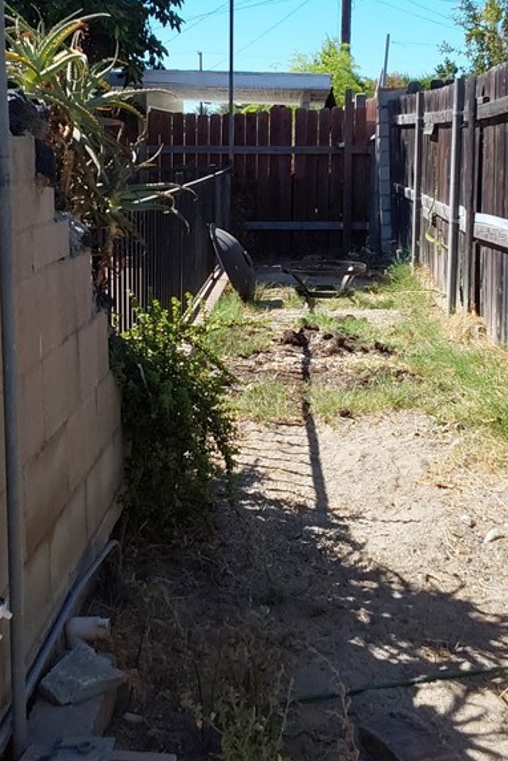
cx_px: 225
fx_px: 1101
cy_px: 312
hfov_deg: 26.0
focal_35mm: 52
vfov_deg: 38.1
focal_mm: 2.91
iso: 50
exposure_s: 1/1280
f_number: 1.9
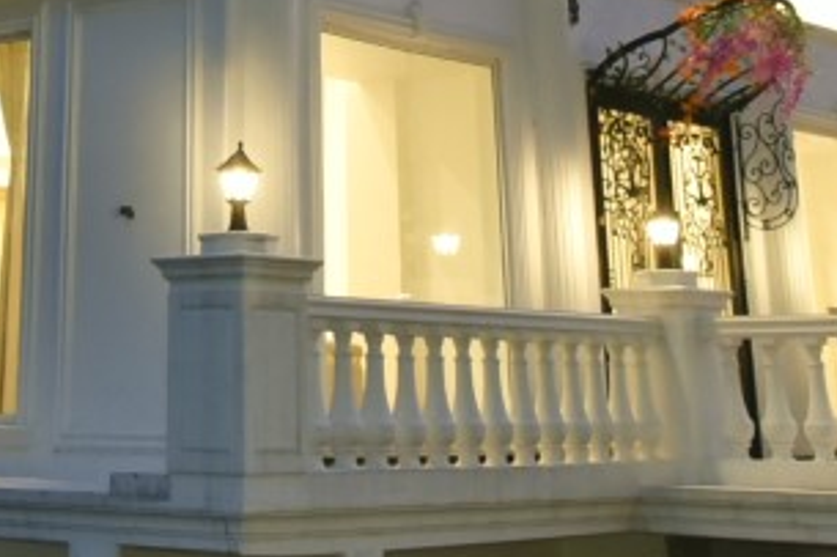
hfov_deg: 23.6
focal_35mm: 85
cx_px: 184
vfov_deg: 13.6
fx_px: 1975
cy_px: -568
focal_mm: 16
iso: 5000
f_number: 5.6
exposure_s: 1/15
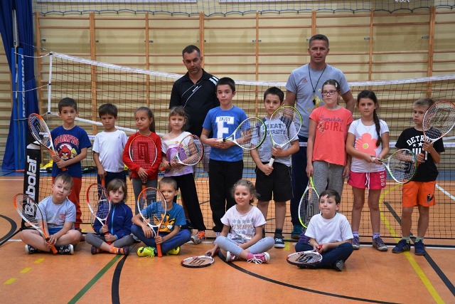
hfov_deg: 35.0
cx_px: 228
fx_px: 721
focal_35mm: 57
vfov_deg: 23.8
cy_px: 152
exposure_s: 1/60
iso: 560
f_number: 4.5
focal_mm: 38
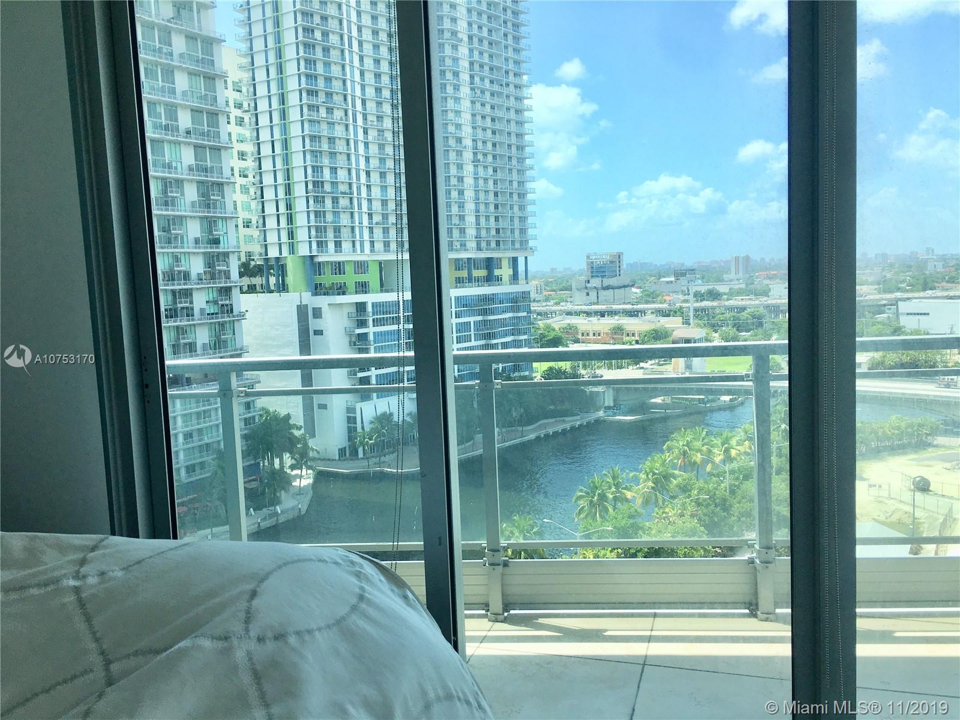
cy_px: 360
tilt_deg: -4.4
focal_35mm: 29
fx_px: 804
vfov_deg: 48.2
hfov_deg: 61.7
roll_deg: +1.7
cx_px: 480
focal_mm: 4.15
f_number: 2.2
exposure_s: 1/1040
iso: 25
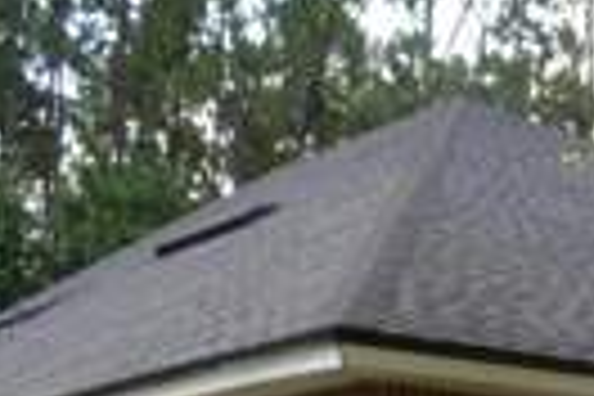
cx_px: 846
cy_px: 630
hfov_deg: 18.8
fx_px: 1617
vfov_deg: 13.1
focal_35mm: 98
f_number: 6.3
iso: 100
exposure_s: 1/60
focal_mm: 18
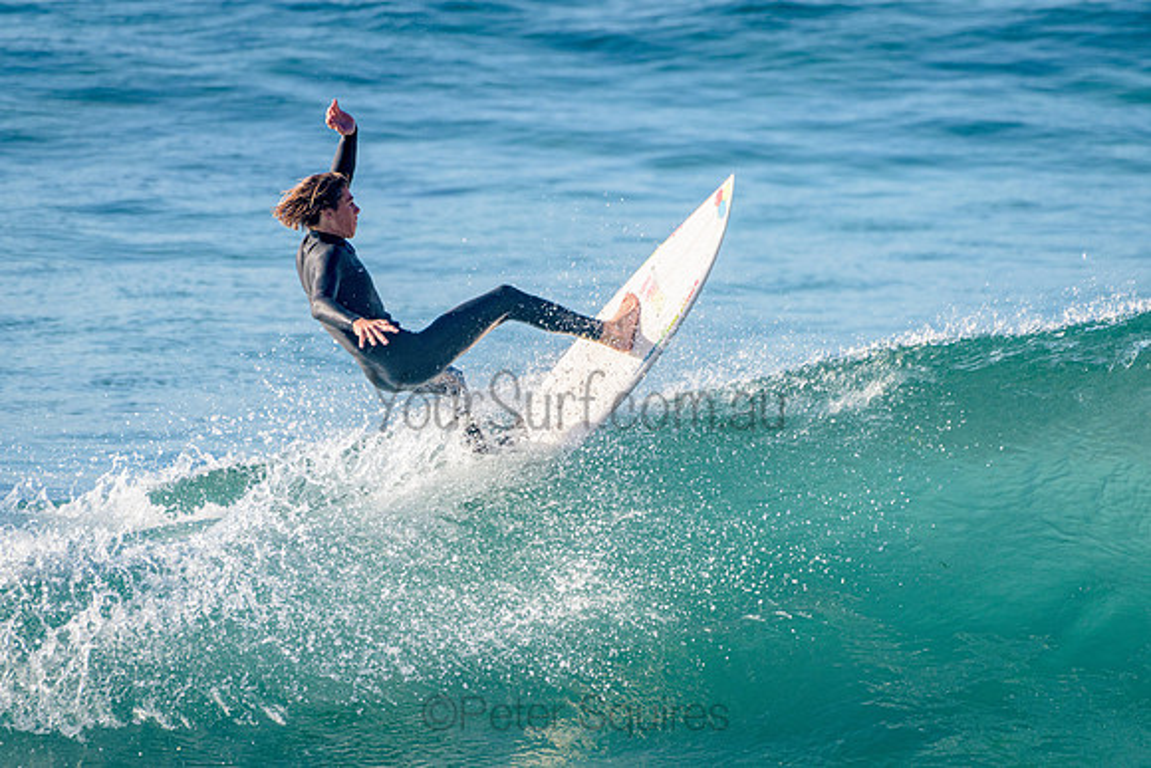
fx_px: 19536
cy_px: 358
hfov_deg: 3.4
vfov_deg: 2.3
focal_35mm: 611
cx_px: 529
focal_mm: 500
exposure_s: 1/2000
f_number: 5.6
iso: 320
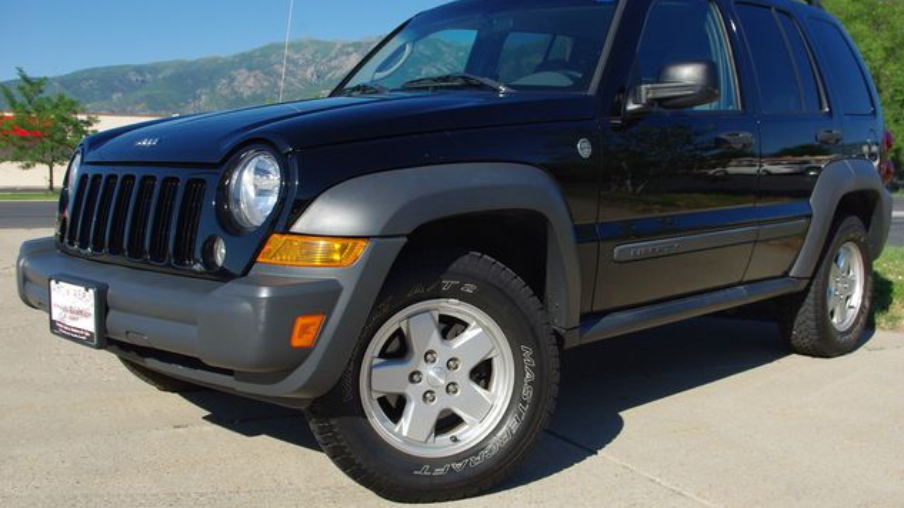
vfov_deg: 32.8
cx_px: 456
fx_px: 863
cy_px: 220
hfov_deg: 55.3
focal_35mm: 36
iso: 100
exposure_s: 1/250
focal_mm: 23.13
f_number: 8
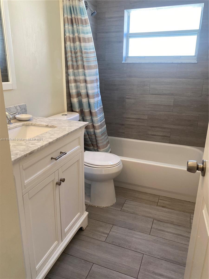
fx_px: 209
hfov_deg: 53.1
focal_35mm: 26
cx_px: 104
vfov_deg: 67.3
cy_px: 140
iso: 125
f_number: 1.8
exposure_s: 1/120
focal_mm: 4.25
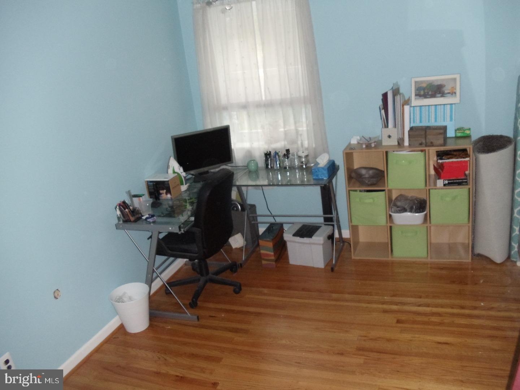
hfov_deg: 42.9
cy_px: 195
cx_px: 260
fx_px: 661
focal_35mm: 44
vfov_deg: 32.9
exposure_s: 1/30
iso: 400
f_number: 3.5
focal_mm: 6
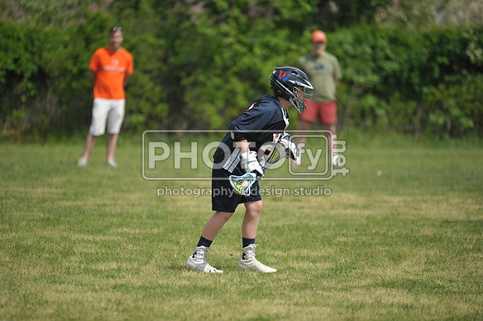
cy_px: 160
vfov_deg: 4.0
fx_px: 4559
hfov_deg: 6.1
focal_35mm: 340
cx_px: 242
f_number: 4
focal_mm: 340
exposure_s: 1/4000
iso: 640
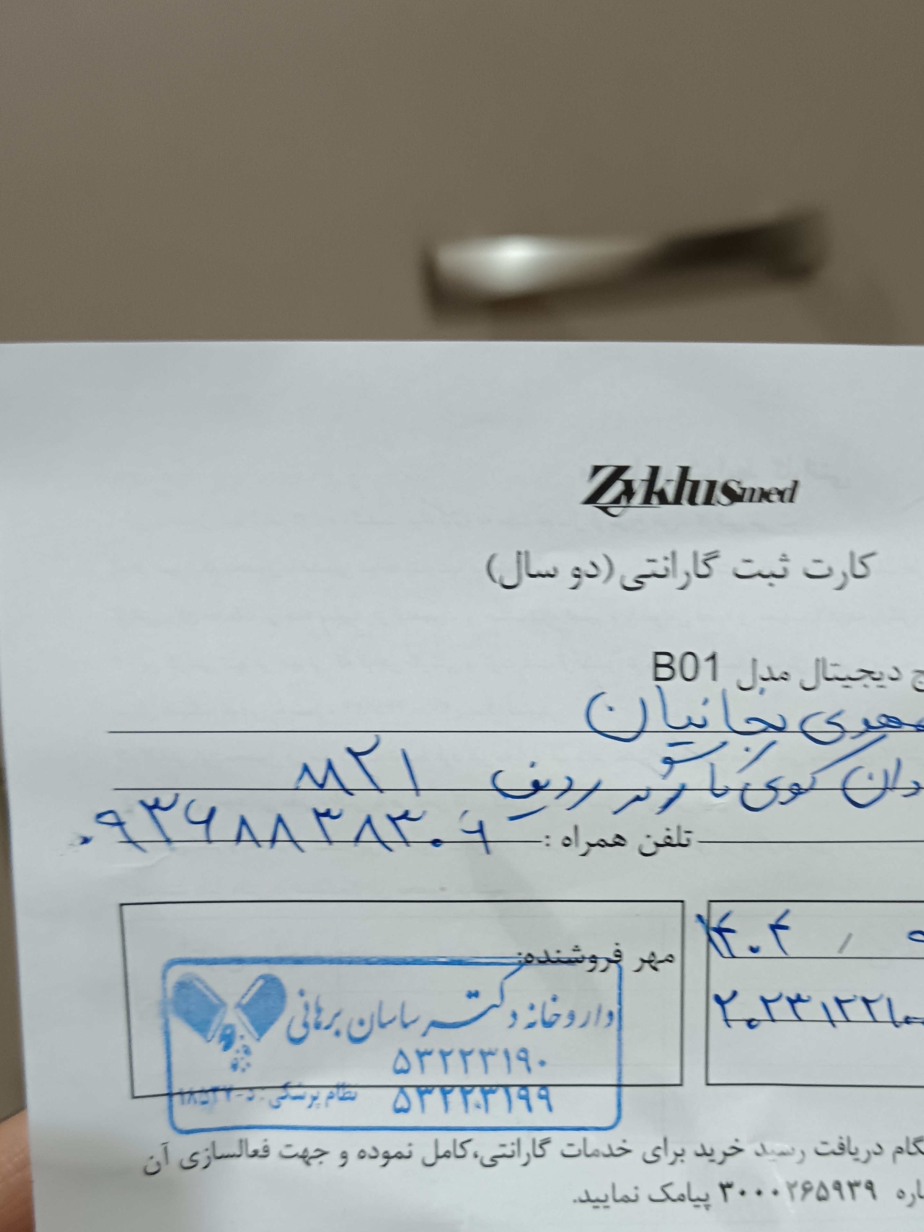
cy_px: 812
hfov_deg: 34.6
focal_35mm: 41
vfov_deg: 45.1
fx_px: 1459
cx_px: 659
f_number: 1.9
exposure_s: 1/25
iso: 952
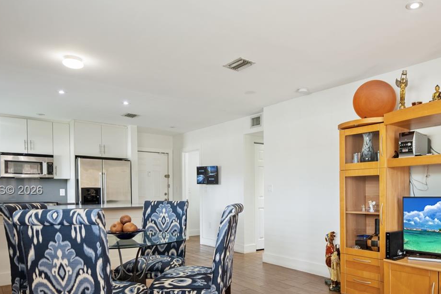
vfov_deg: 48.9
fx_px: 319
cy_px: 191
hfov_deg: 68.3
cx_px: 276
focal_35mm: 26
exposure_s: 1/15
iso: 100
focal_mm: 15
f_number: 2.8
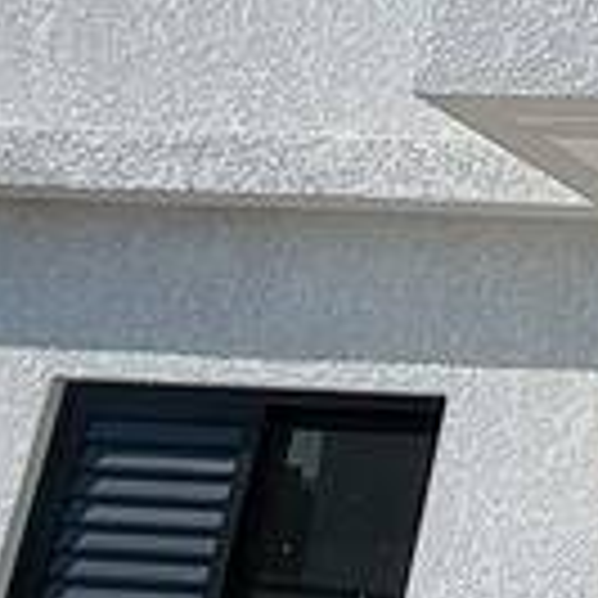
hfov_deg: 14.7
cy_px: -279
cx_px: 1259
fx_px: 1818
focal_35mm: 93
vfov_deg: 17.0
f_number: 2.2
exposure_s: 1/2046
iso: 40
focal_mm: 1.74
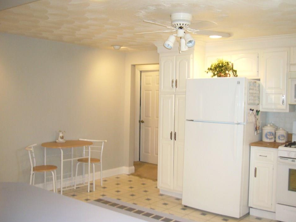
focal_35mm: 38
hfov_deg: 49.0
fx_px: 325
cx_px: 153
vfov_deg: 37.7
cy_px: 106
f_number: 2.8
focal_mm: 5.8
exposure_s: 1/30
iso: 250
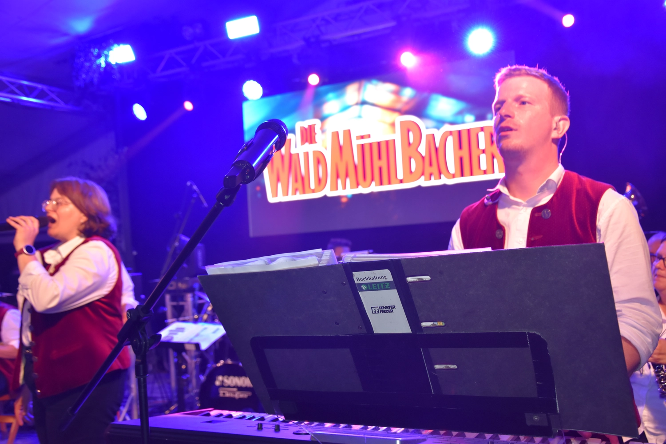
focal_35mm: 38
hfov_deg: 51.3
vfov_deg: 35.5
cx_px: 333
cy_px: 222
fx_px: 694
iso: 800
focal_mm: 25
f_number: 4.5
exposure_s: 1/80
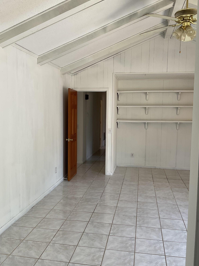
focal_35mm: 34
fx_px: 261
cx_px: 96
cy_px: 136
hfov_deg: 41.8
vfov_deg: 53.9
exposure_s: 1/122
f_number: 1.8
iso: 40
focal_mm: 3
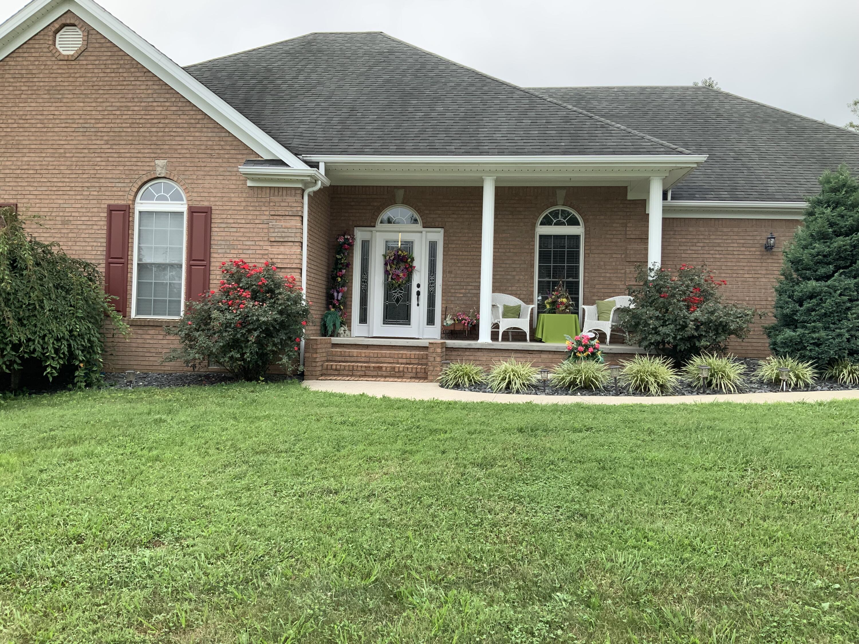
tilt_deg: +0.5
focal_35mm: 29
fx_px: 720
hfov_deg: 61.7
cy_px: 322
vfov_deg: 48.2
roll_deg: -1.5
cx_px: 430
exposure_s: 1/491
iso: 16
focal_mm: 3
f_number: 1.8
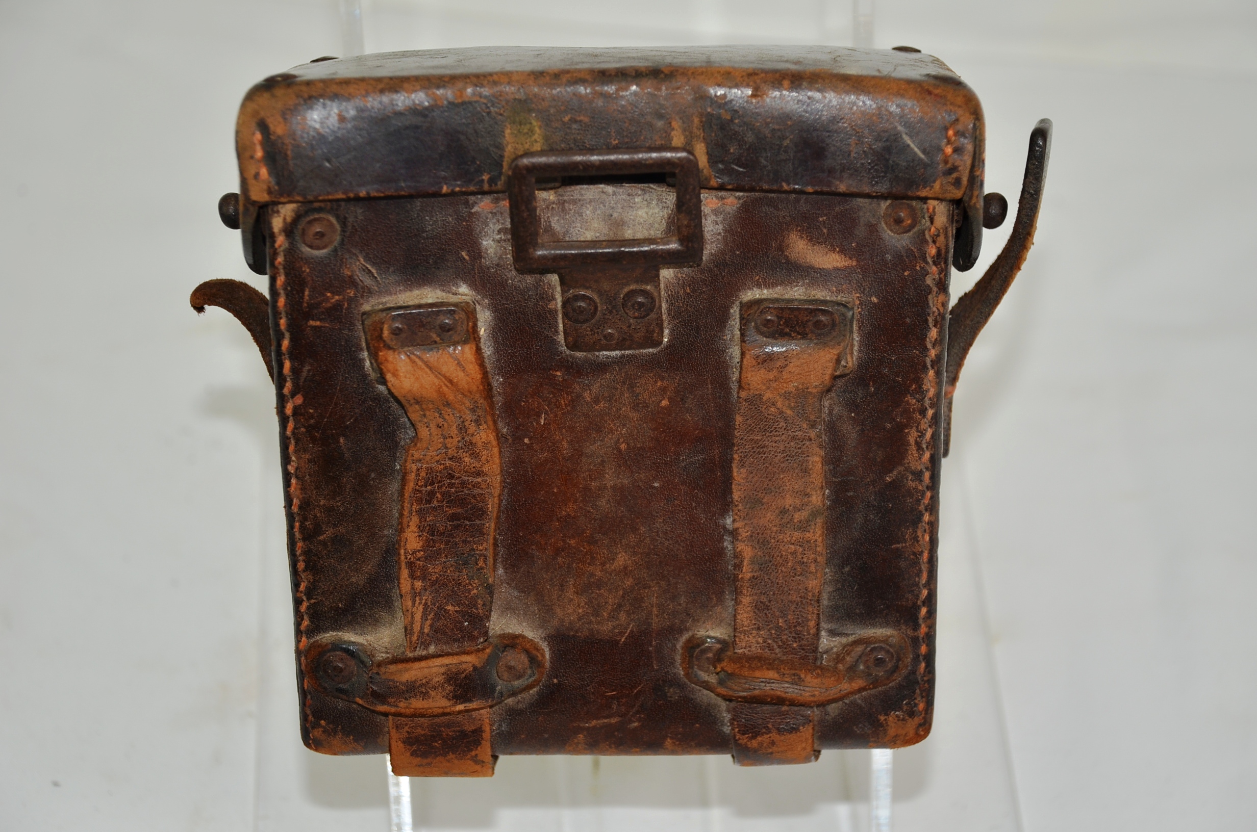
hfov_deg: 26.0
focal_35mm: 78
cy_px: 416
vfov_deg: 17.4
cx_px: 628
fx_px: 2718
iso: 180
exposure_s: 1/250
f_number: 5
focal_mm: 52
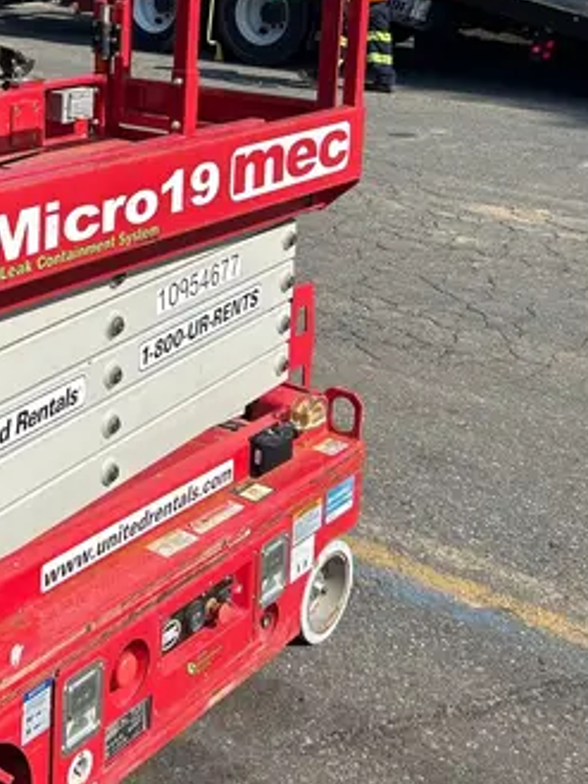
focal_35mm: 58
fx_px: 1313
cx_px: 21
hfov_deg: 24.3
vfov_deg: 32.1
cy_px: 132
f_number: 1.5
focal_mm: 5.7
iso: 50
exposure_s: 1/3704
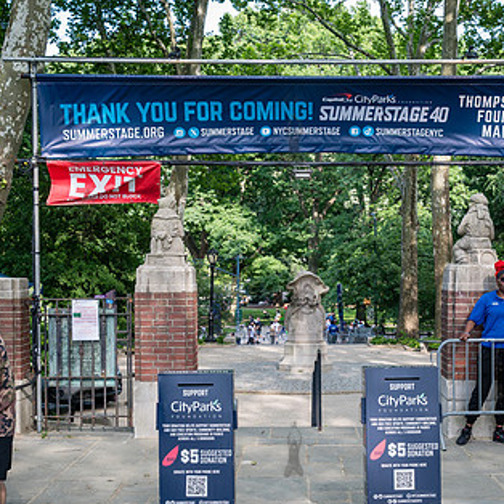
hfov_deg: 29.5
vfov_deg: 29.5
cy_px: 294
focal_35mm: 58
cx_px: 292
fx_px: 955
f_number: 5
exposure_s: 1/160
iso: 250
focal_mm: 37
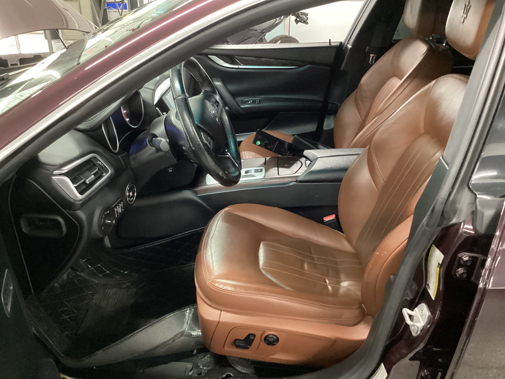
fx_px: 452
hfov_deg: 58.4
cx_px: 252
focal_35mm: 31
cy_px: 190
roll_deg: -0.5
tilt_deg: -28.5
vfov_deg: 45.4
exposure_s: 1/20
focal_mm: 3.3
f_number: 2.4
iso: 640
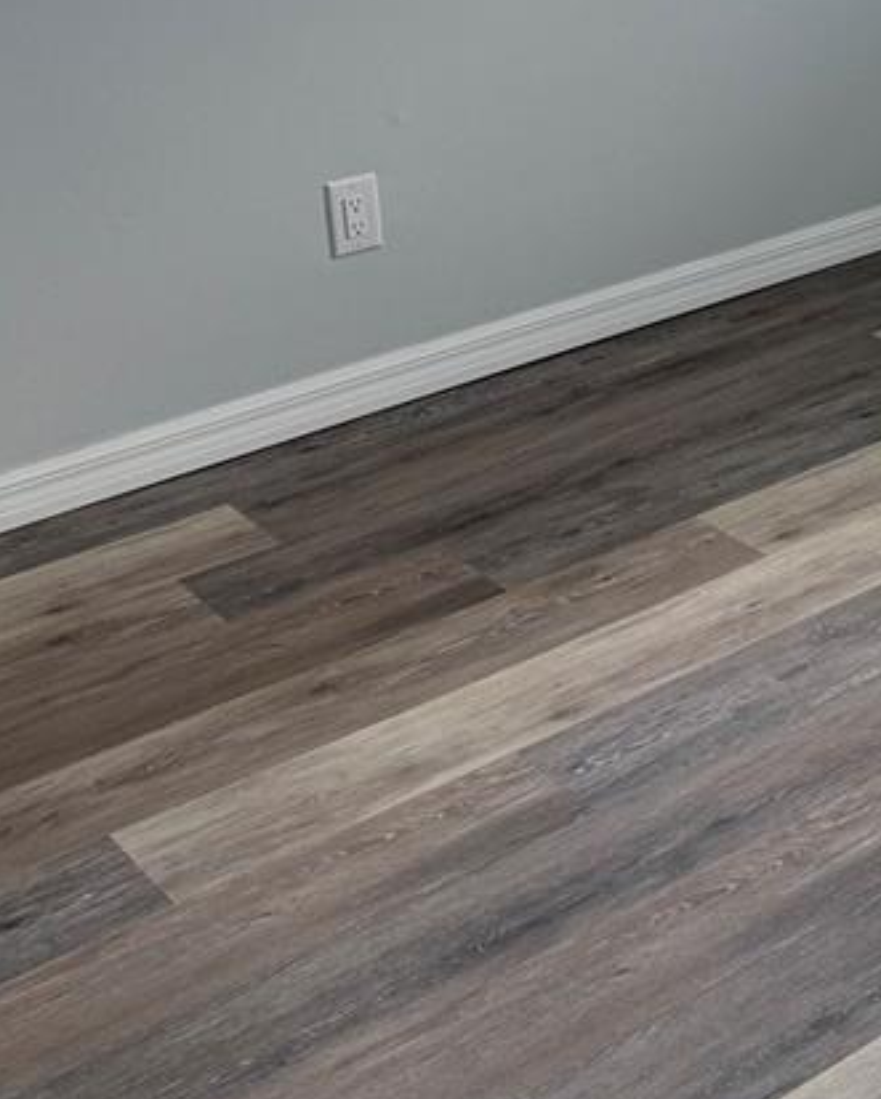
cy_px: 85
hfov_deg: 20.5
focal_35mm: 68
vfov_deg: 26.8
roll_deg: -0.2
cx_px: 1150
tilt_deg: -16.1
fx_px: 2214
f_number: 1.78
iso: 100
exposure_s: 1/154
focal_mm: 6.76
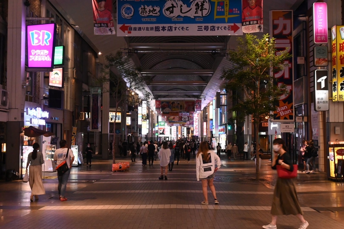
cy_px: 114
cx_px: 172
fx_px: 401
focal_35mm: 42
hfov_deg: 46.4
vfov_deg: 31.9
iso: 3200
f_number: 9
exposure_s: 1/50
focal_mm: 28
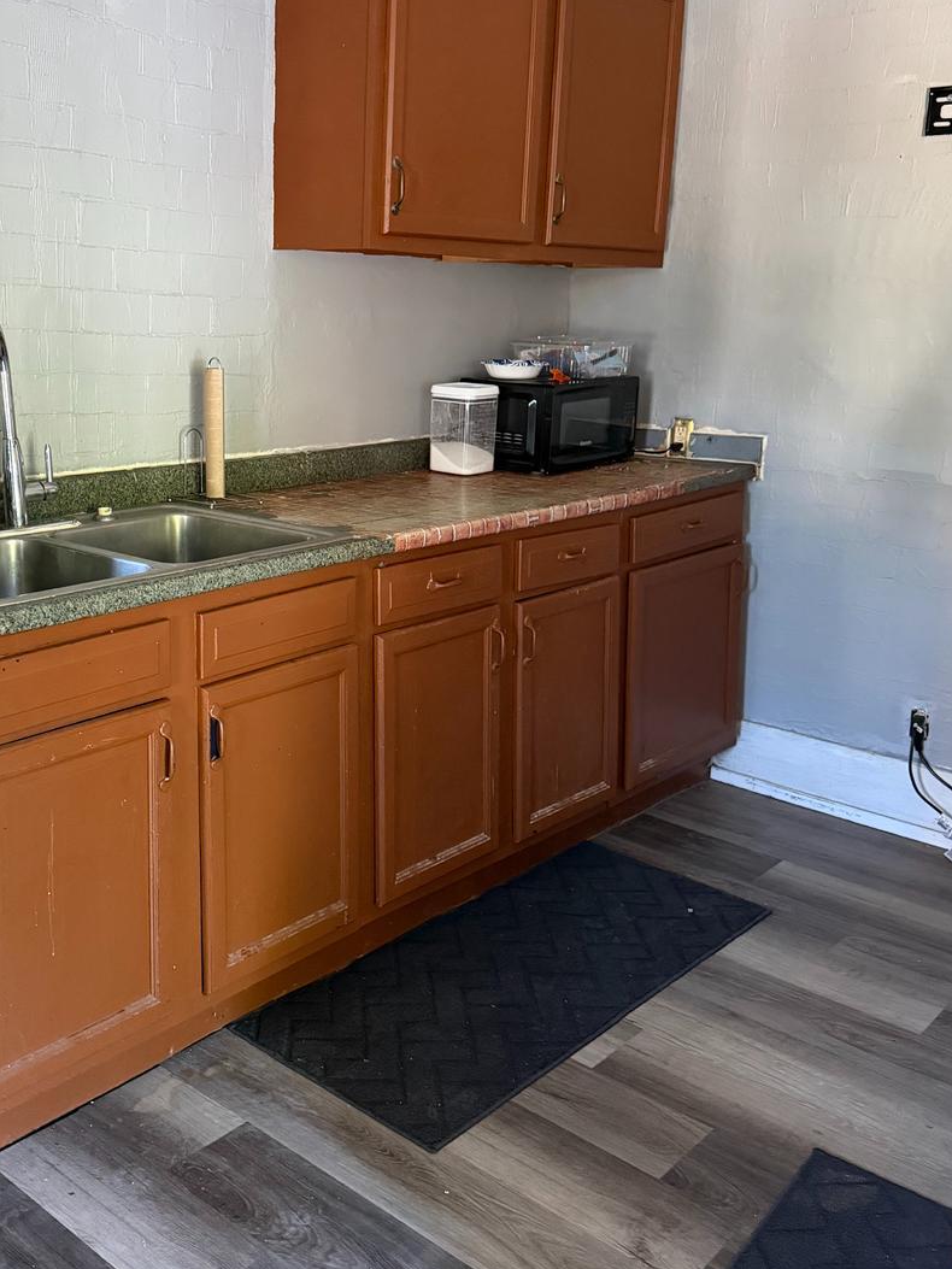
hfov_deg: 40.4
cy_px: 568
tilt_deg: -11.1
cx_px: 346
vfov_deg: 52.5
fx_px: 1283
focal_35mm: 35
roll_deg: -1.7
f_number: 1.78
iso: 1000
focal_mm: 6.76
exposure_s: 1/39
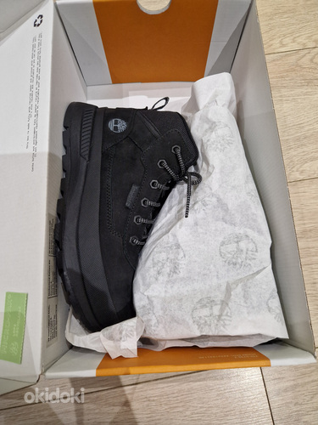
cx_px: 159
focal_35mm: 23
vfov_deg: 73.9
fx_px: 282
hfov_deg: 58.9
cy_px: 212
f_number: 1.8
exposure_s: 1/100
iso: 640
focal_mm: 5.4
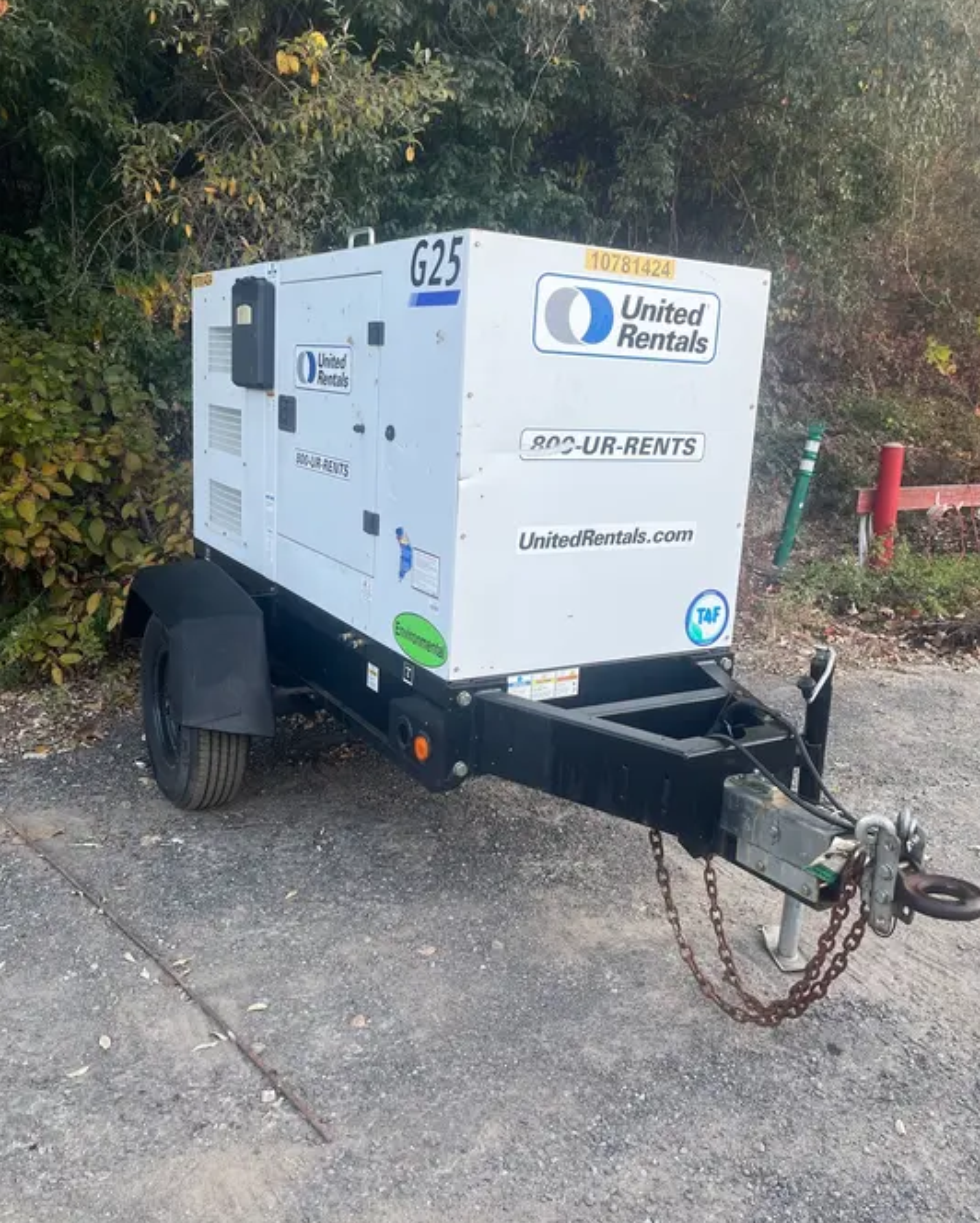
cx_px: 505
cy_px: 577
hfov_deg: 51.6
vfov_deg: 62.1
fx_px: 1014
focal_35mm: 28
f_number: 1.6
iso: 40
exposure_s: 1/250
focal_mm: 5.1
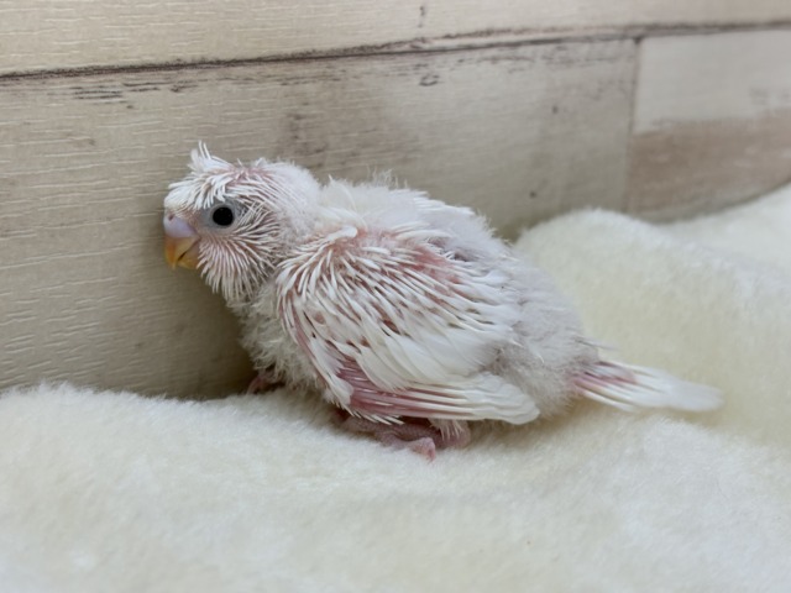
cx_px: 396
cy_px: 296
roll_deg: -3.3
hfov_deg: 36.8
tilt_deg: -18.1
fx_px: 1188
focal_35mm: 52
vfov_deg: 28.0
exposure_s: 1/50
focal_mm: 5.96
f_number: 1.6
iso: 50
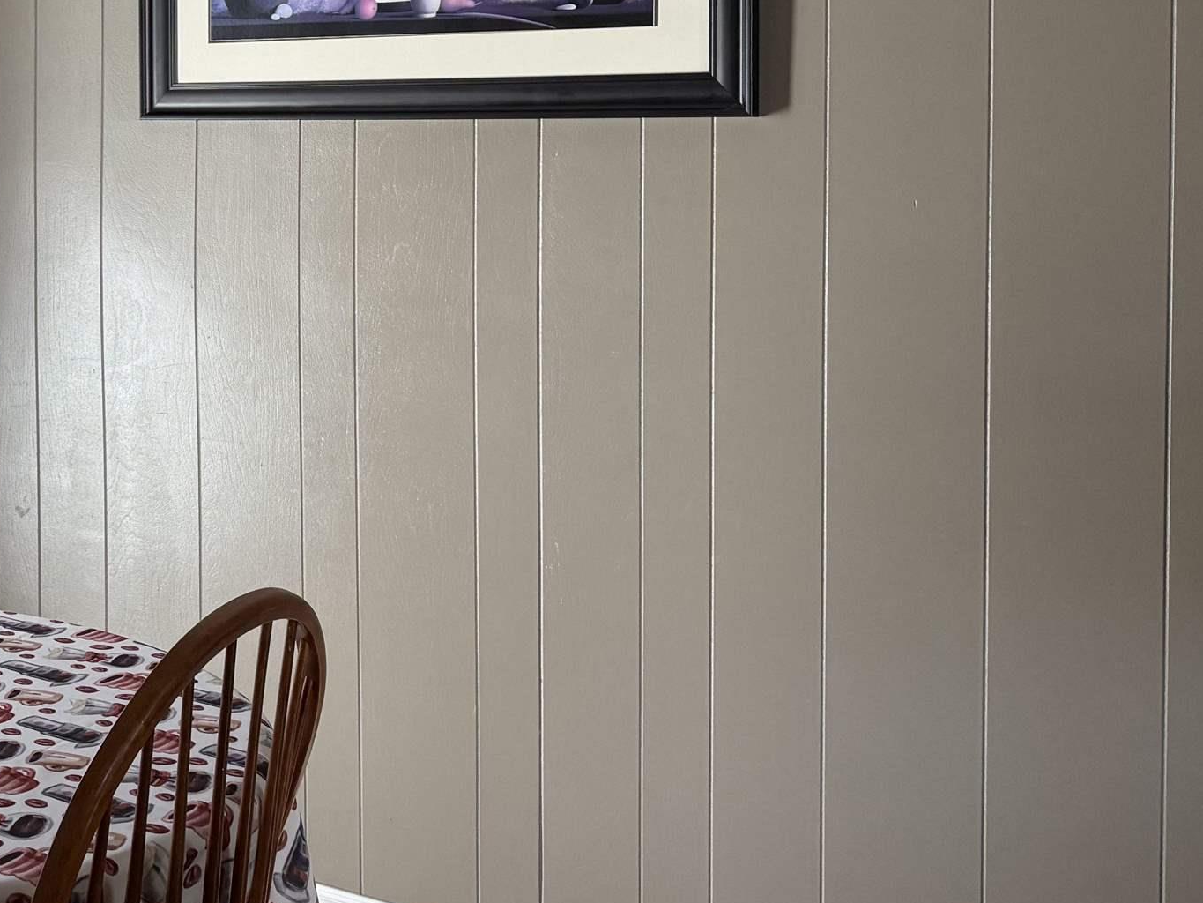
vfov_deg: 26.5
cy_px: 183
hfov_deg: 31.7
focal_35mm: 54
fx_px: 1877
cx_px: -98
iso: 160
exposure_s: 1/121
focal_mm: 6.76
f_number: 1.78
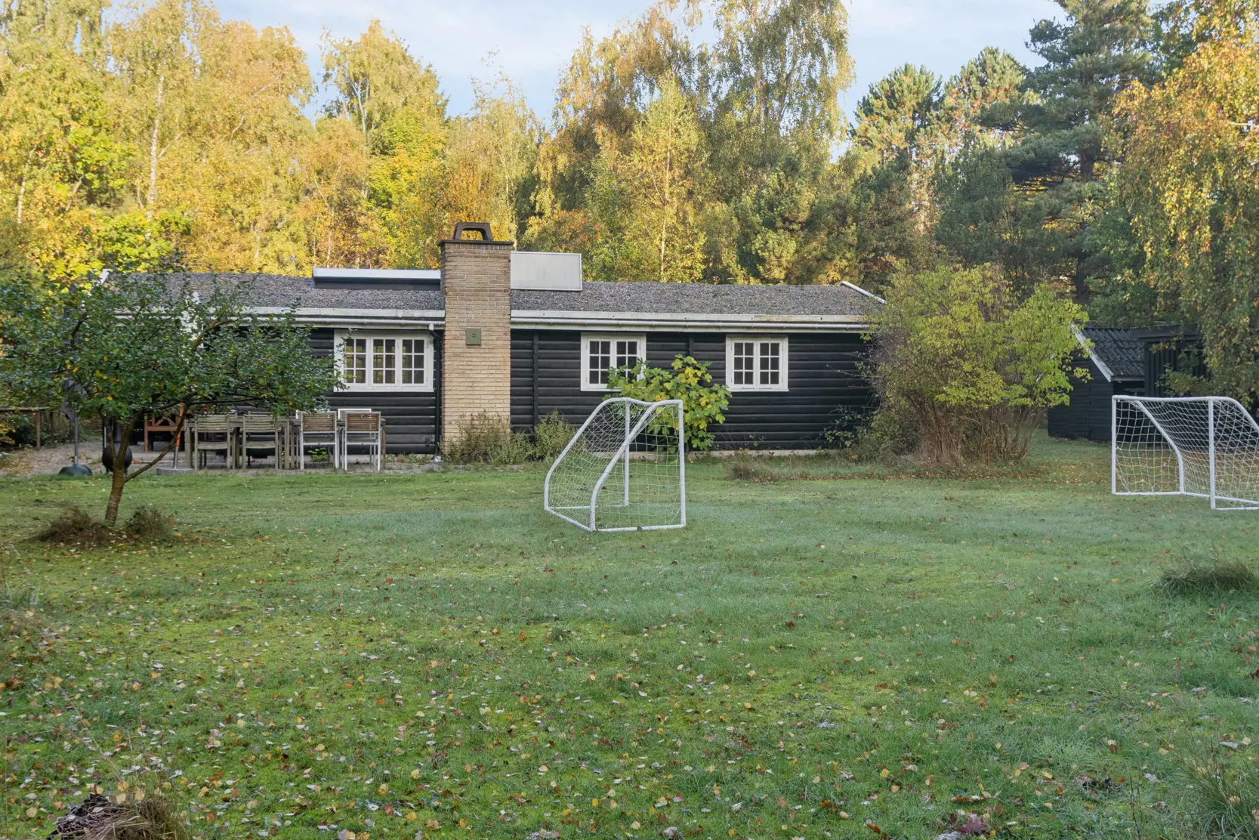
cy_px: 362
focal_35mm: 38
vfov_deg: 35.0
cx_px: 662
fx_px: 1329
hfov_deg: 50.7
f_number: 8
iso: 200
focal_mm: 22
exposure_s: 1/50
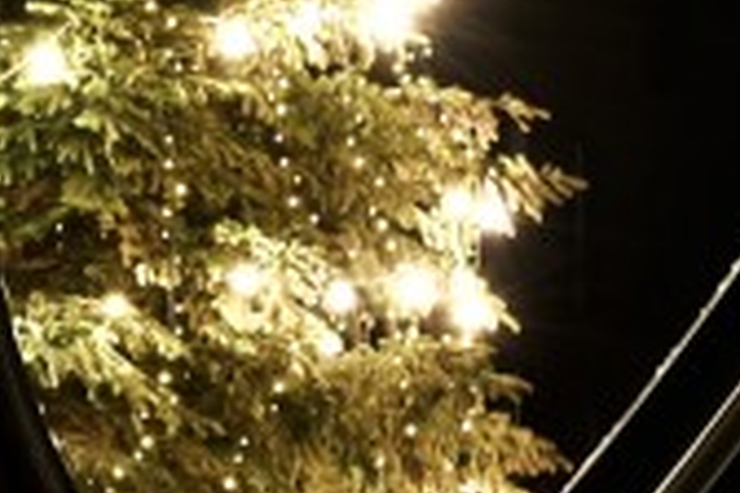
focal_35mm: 463
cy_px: -70
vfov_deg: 3.0
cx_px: -112
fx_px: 9516
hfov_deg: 4.4
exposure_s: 1.6
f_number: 6.3
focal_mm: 65
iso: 100
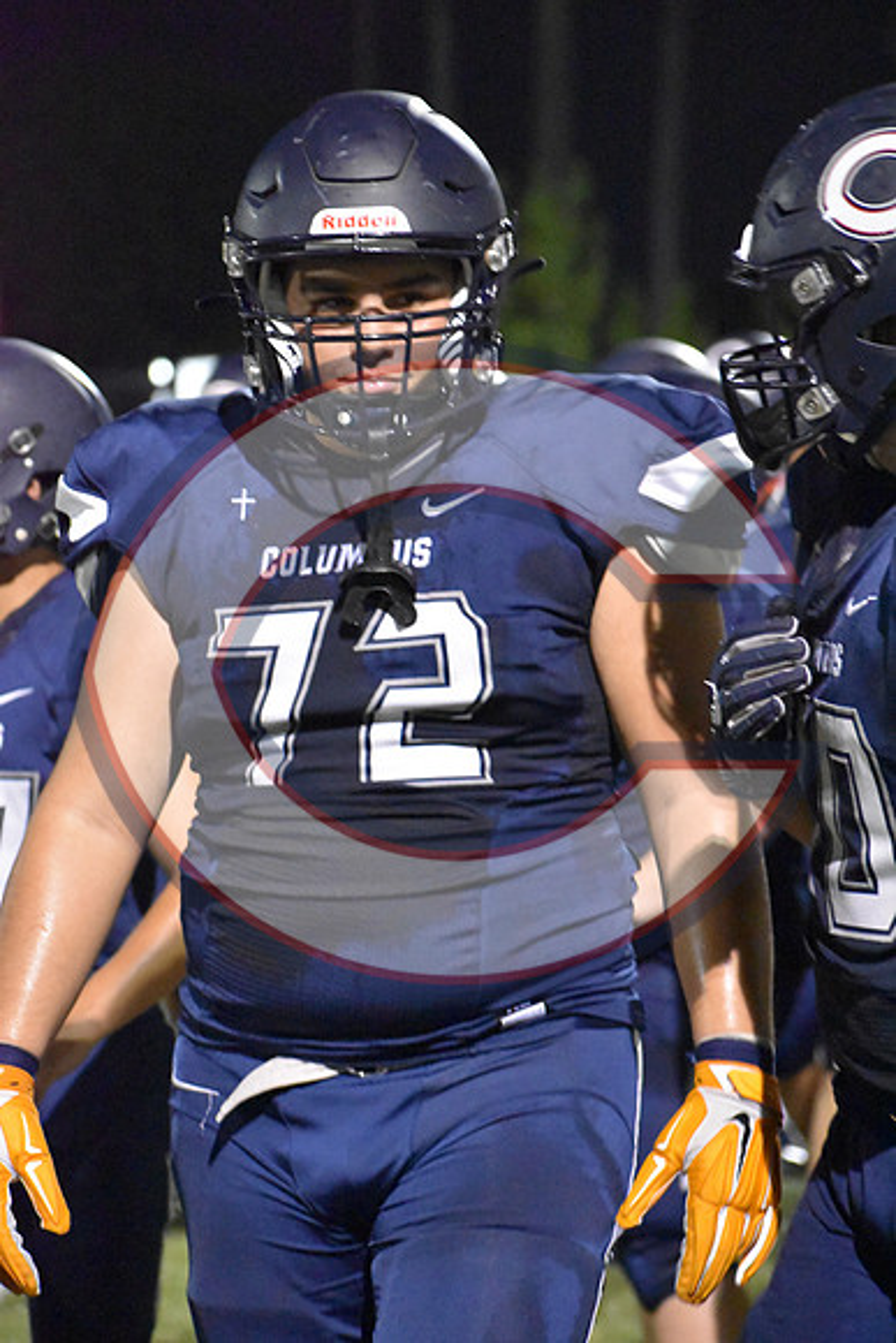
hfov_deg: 8.7
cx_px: 448
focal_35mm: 158
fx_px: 5876
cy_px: 672
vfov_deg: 13.0
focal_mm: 105
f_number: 4.8
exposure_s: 1/125
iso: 12800
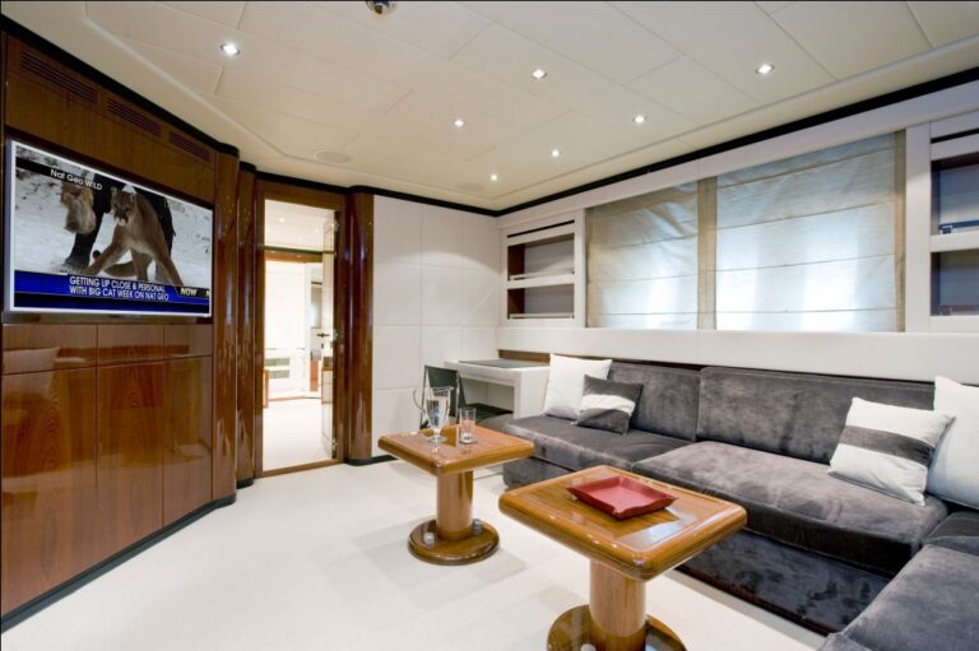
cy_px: 326
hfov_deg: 93.3
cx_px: 490
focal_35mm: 17
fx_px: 462
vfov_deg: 70.4
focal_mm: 17
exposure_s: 4
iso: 200
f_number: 14
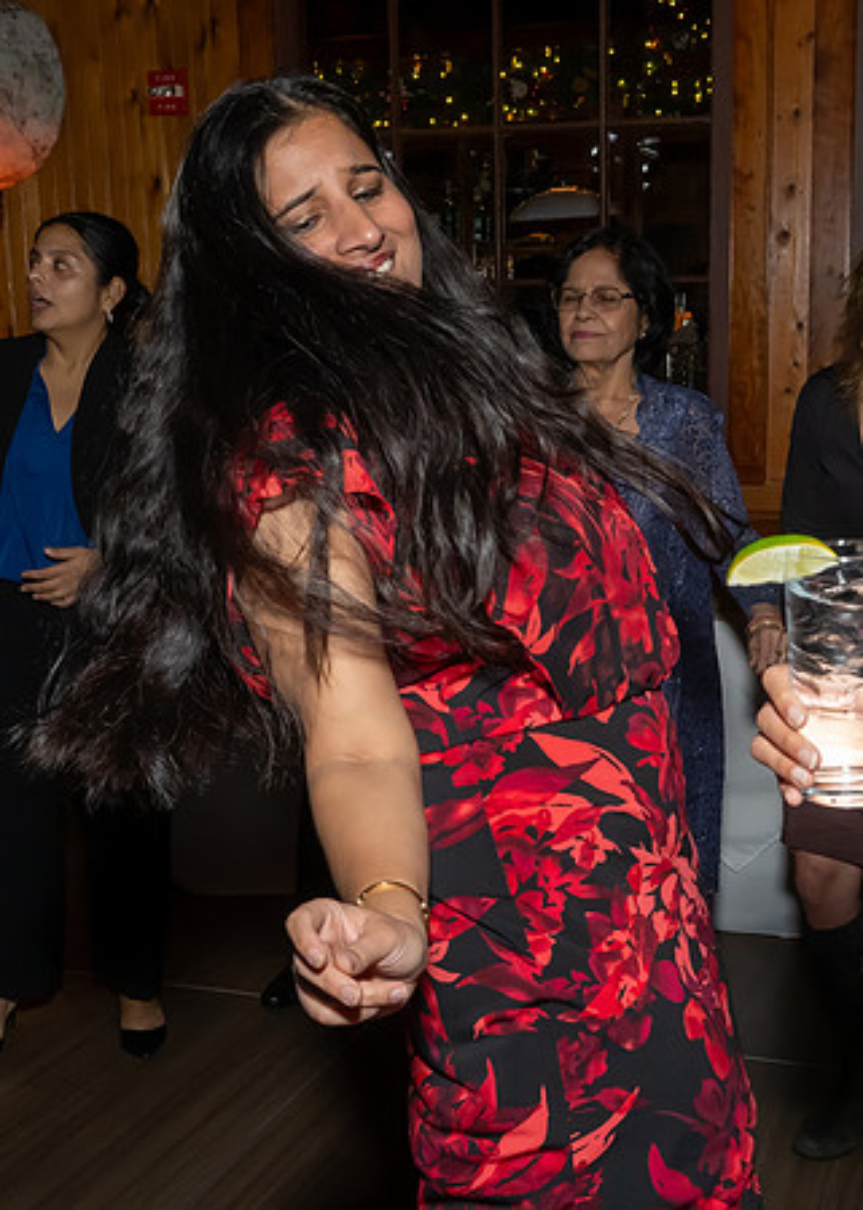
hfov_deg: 31.3
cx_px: 561
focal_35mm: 45
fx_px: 1530
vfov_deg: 43.1
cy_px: 648
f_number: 8
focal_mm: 17
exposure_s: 1/250
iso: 1000
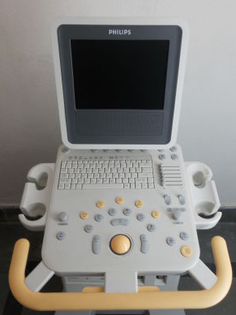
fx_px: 300
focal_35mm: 33
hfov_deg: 42.9
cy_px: 158
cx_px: 118
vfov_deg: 55.4
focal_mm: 5.8
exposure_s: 1/30
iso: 250
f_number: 3.5
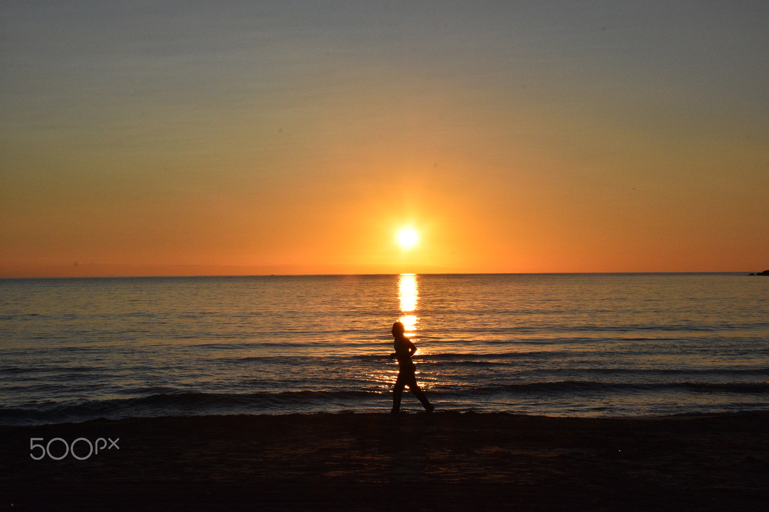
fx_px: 1345
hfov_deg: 31.9
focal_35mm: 63
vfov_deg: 21.6
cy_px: 256
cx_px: 384
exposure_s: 1/1250
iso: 1000
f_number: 18
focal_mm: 42
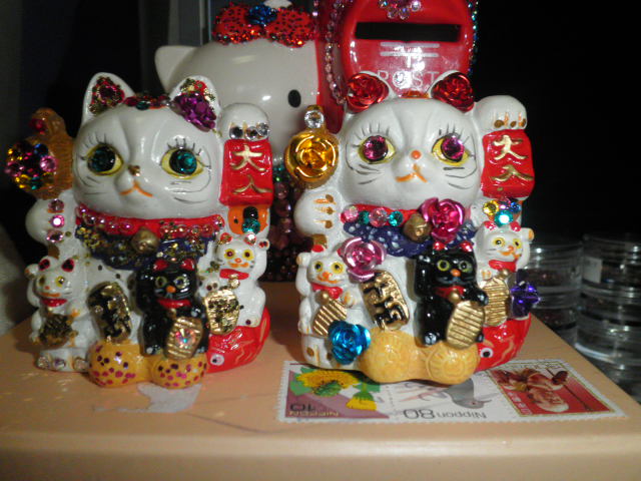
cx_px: 320
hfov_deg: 67.3
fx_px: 481
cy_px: 240
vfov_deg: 53.1
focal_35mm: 26
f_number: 7.9
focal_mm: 4.7
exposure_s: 1/30
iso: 160
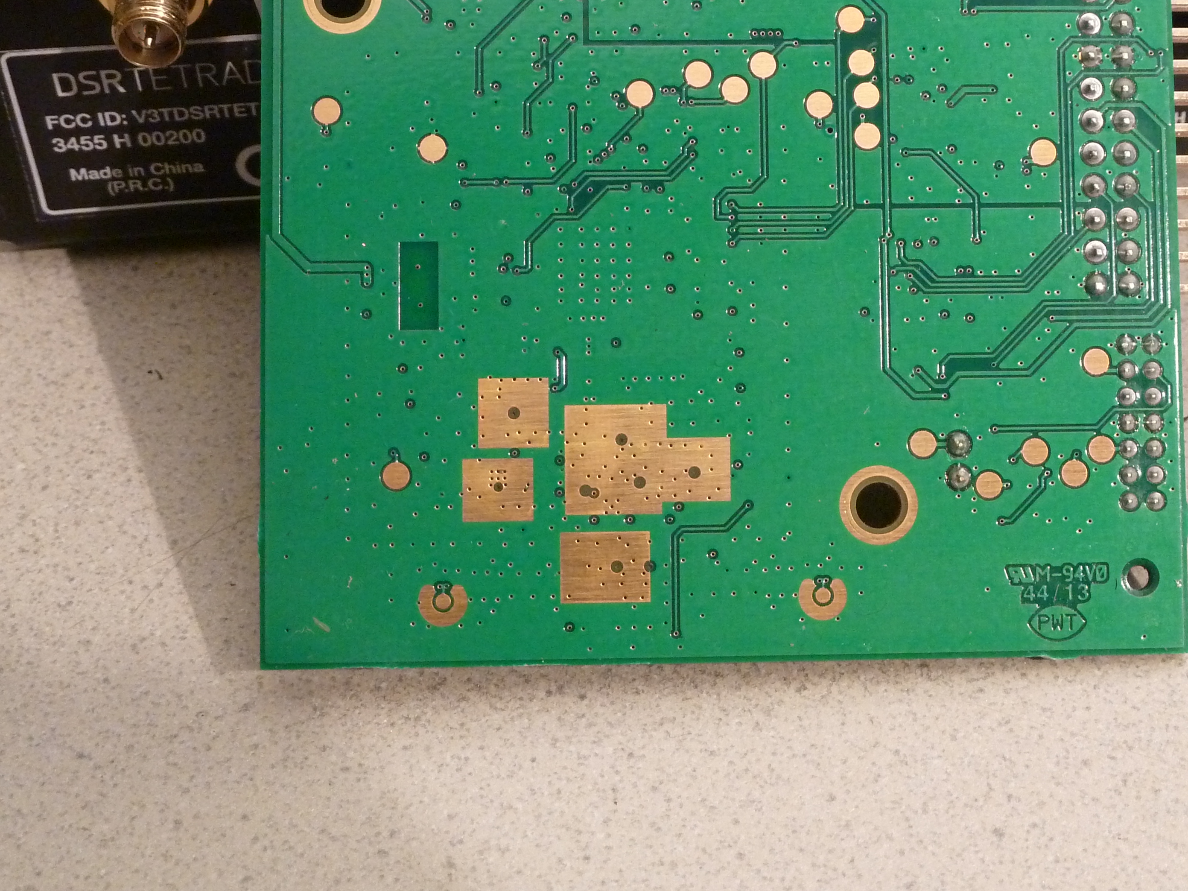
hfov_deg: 28.1
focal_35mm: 69
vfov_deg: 21.2
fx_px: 2368
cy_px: 268
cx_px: 738
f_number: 3.8
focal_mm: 7.9
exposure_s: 1/13
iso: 400
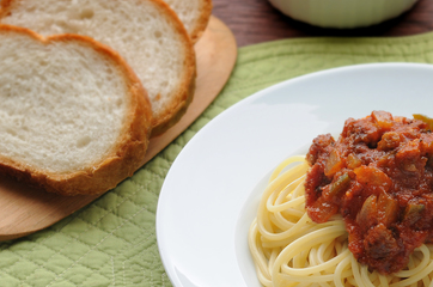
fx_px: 1717
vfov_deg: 9.6
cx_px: 270
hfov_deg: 14.4
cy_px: 193
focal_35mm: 143
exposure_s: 1/60
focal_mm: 50
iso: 250
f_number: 5.6
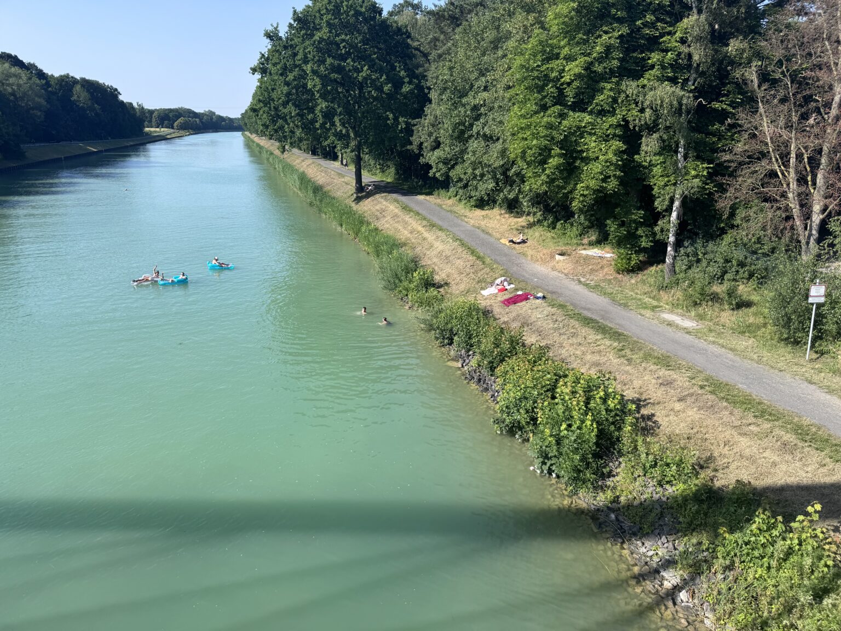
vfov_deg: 56.8
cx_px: 420
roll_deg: -1.5
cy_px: 316
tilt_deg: -16.9
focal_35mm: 24
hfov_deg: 71.6
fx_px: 583
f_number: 1.78
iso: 80
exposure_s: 1/2959
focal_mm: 6.76
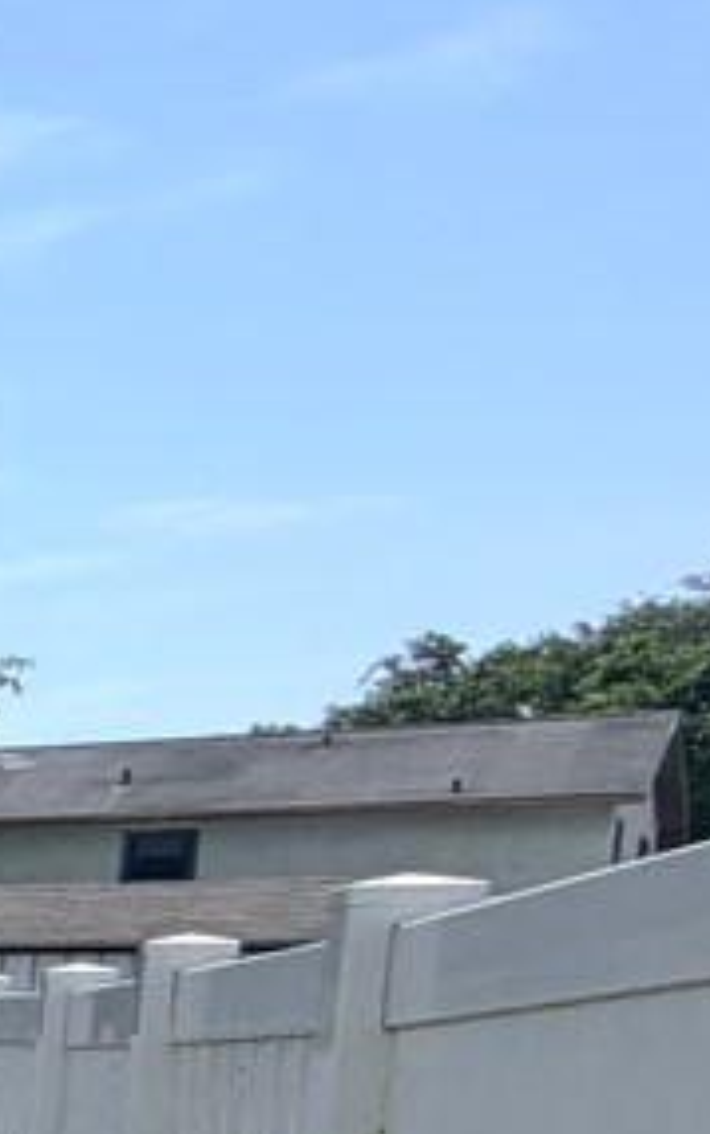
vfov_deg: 23.5
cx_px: -2312
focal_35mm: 83
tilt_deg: -3.0
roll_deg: -0.8
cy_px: 1225
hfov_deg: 7.6
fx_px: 2567
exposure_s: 1/928
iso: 20
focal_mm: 2.22
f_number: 2.2
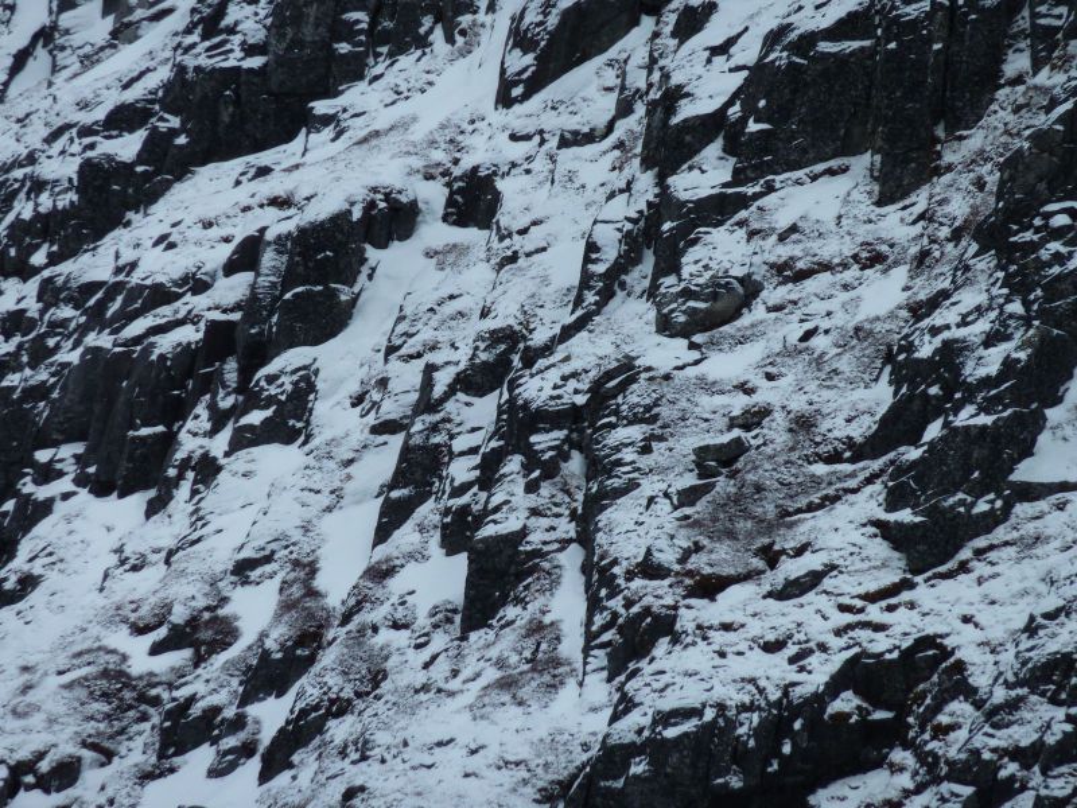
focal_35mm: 300
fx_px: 9334
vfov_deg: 5.0
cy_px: 404
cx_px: 538
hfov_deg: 6.6
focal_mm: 49.2
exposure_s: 1/500
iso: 80
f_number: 4.9
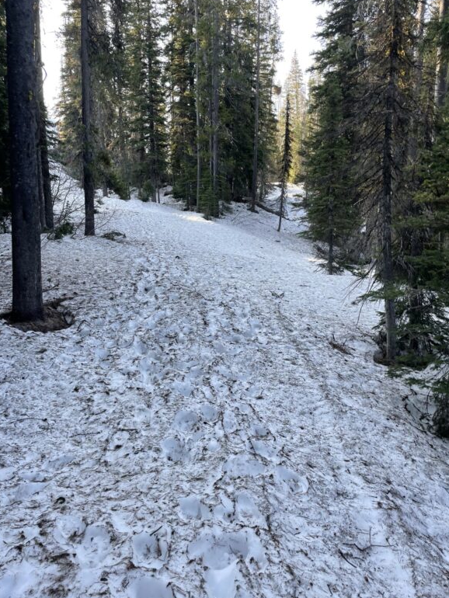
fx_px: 467
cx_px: 218
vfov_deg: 65.3
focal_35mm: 27
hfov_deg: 51.4
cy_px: 299
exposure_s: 1/186
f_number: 1.6
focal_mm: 4.2
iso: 32
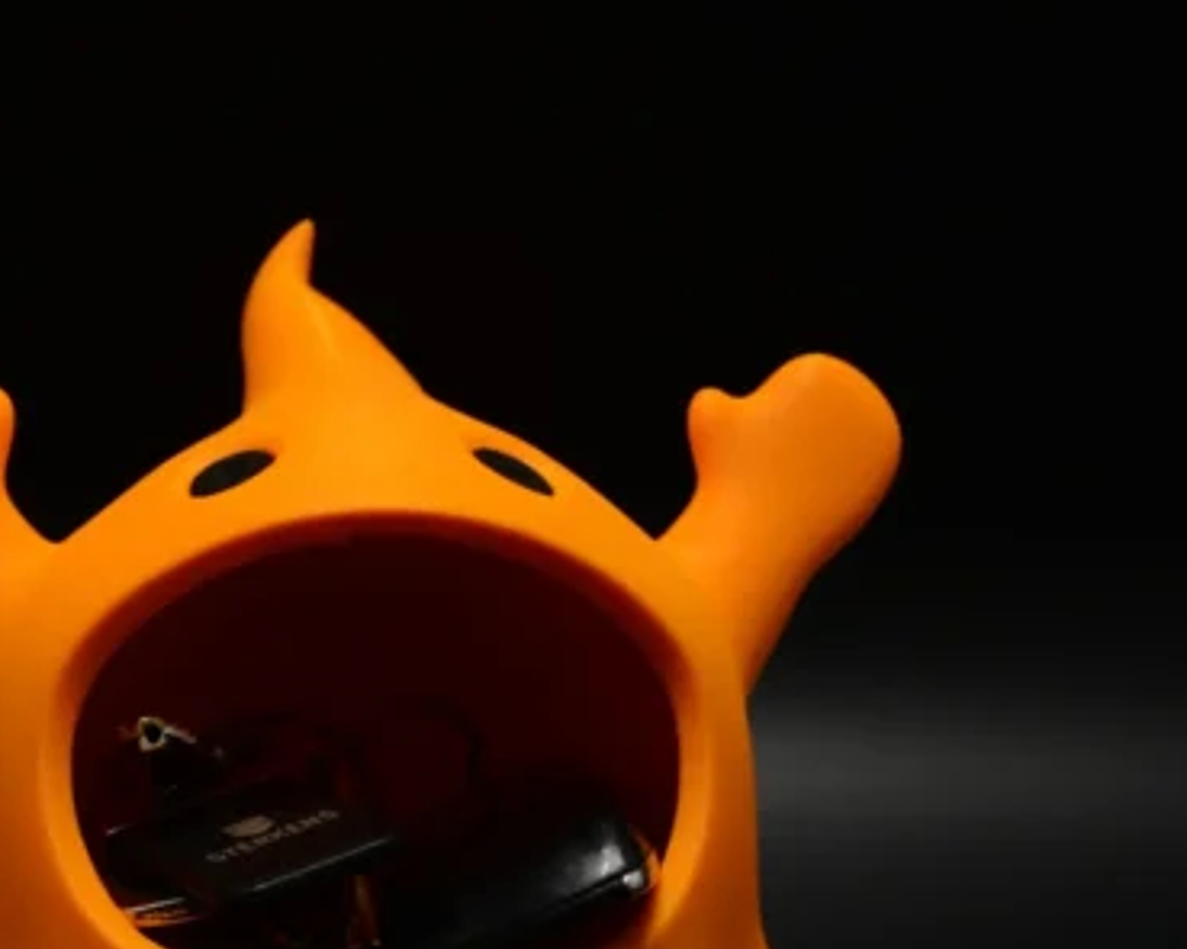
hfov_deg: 16.0
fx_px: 4220
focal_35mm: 120
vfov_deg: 12.8
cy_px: 801
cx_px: 383
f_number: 4.5
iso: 400
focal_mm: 35
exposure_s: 1/80
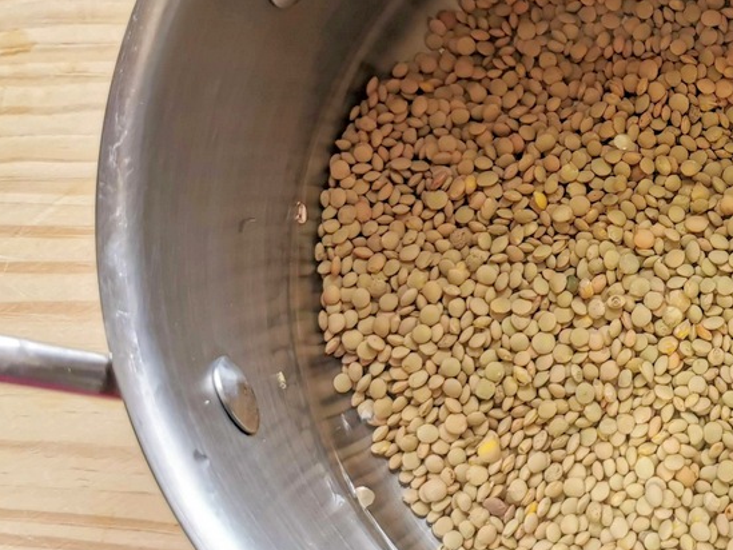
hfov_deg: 30.4
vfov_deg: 24.8
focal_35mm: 59
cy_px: 215
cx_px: 736
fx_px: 1250
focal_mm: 5.56
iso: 50
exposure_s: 1/134
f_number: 1.6
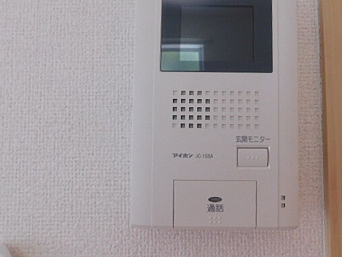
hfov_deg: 61.1
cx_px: 205
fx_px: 287
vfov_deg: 48.0
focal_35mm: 29
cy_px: 108
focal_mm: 4
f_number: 3
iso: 160
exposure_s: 1/30
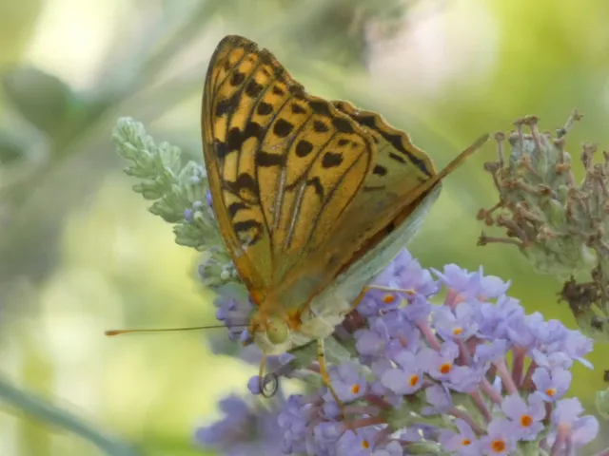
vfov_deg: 1.4
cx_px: 304
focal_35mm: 1060
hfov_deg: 1.9
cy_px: 228
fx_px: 18649
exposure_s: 1/125
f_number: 5.7
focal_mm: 189.9
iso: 320
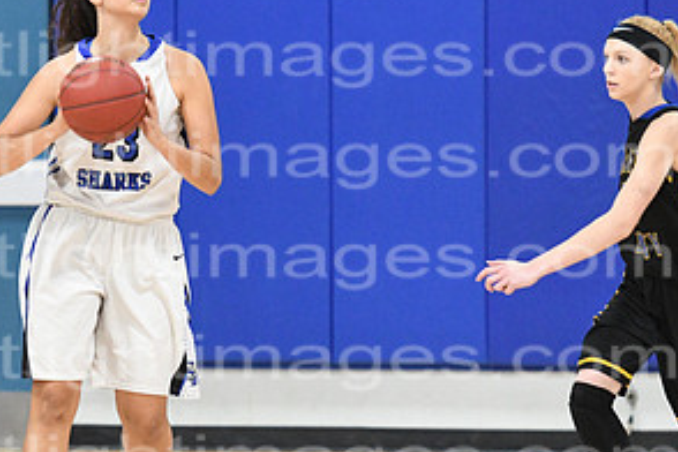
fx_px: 8361
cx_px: 155
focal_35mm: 444
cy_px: 211
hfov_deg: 4.6
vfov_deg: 3.1
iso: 5000
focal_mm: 150
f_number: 3.2
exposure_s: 1/640
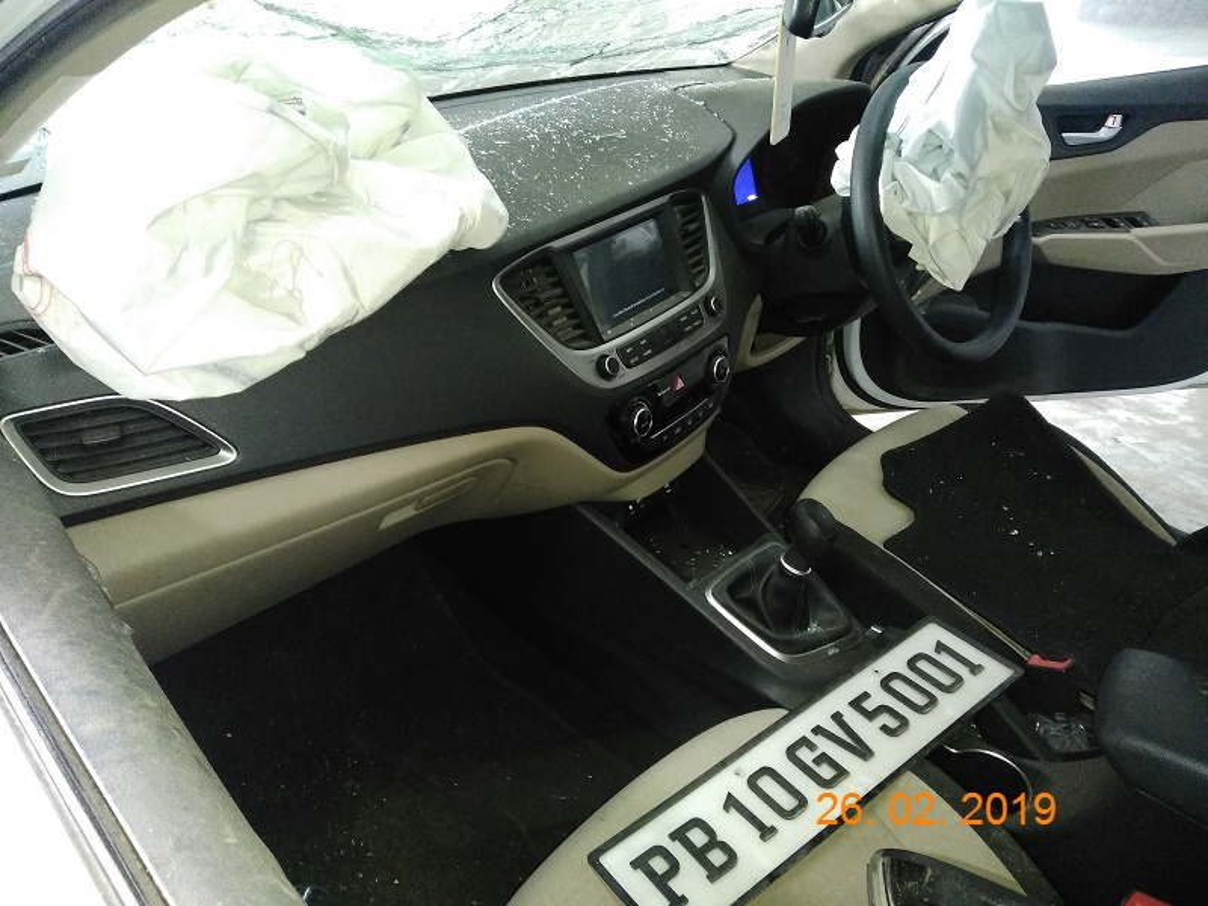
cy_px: 453
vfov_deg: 53.1
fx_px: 907
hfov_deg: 67.3
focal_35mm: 26
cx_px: 604
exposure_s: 1/20
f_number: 2.2
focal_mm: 3.82
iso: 1000
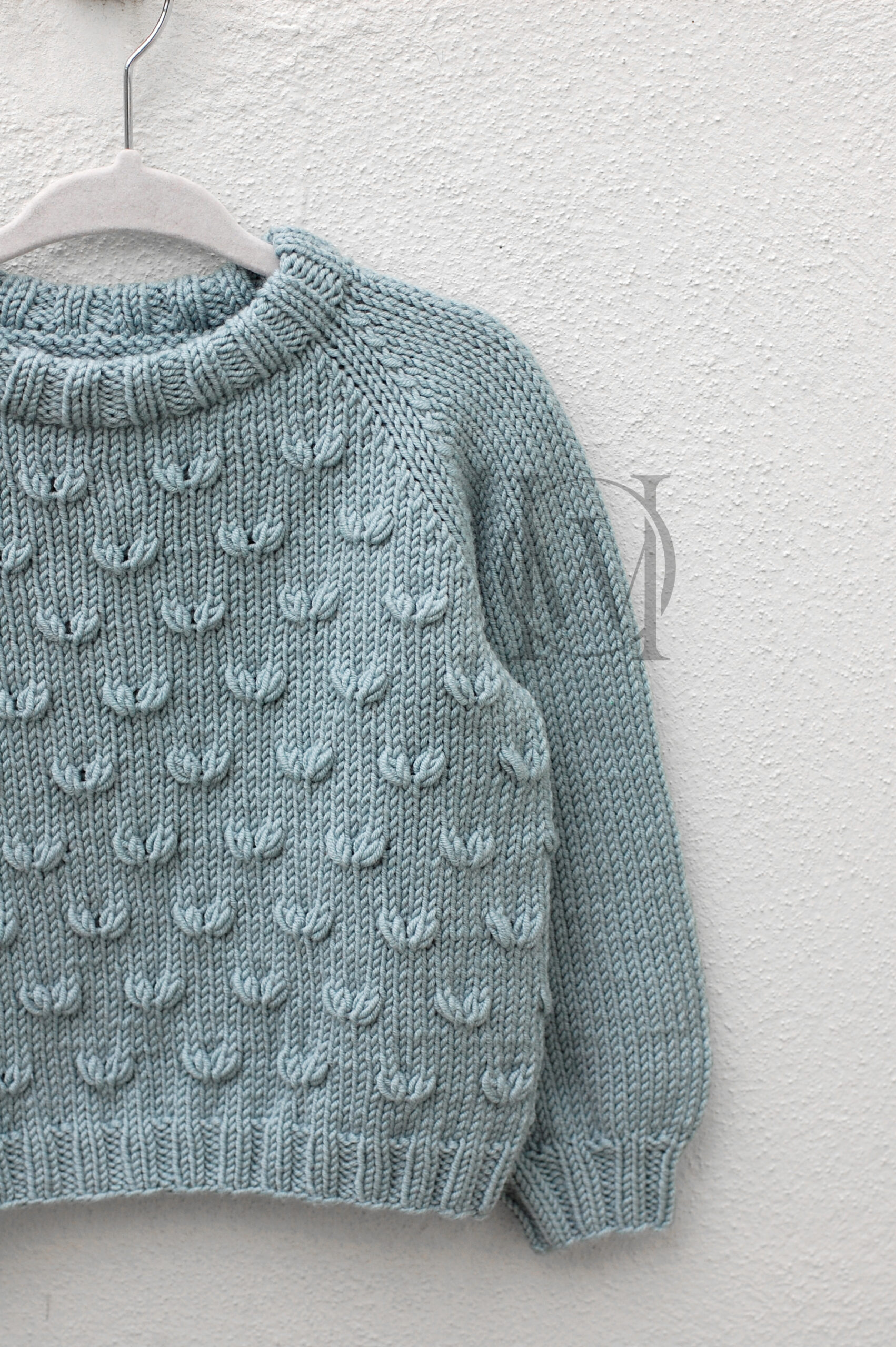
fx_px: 2805
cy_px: 674
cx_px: 448
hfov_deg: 18.1
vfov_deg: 27.0
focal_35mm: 75
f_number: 5.6
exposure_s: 1/125
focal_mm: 50
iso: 360
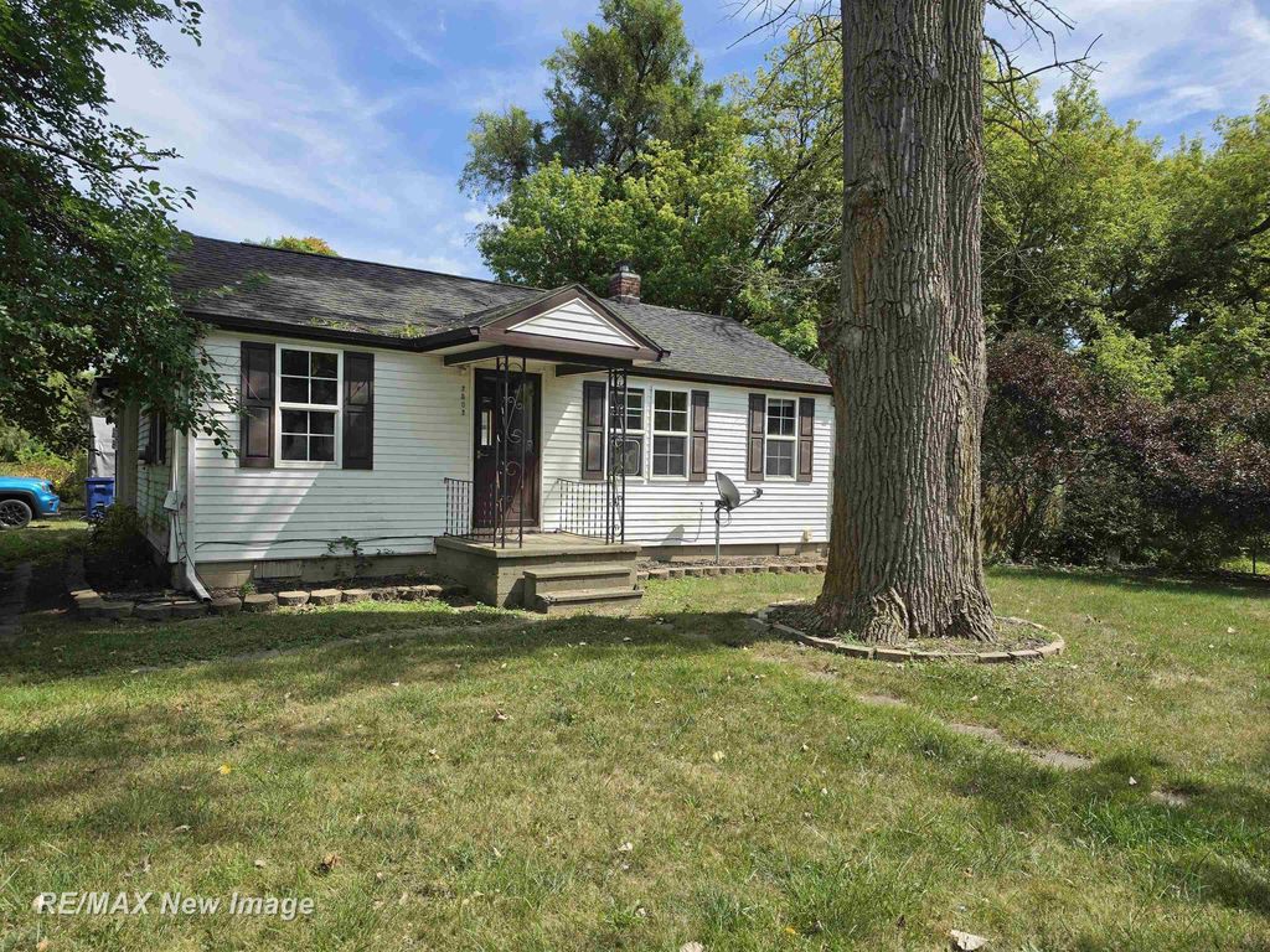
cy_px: 476
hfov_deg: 73.9
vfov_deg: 58.9
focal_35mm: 23
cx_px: 635
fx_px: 844
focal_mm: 6.5
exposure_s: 1/5294
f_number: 1.4
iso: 64
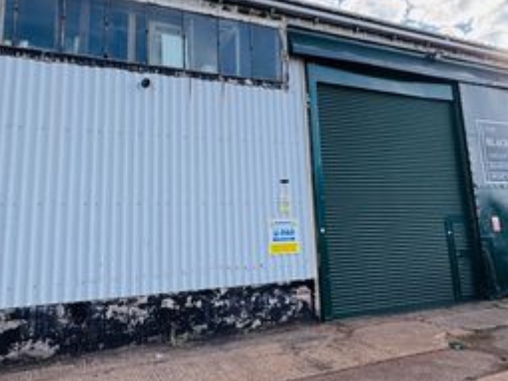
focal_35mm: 22
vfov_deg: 60.6
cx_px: 257
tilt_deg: +11.0
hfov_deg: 76.4
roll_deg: +2.6
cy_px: 154
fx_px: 323
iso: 40
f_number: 2.2
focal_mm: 2.22
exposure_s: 1/479
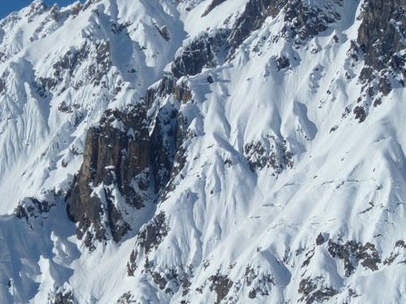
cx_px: 215
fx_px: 3529
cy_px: 177
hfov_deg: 6.6
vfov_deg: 4.9
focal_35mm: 301
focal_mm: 34.4
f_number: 4.6
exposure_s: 1/1300
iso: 80
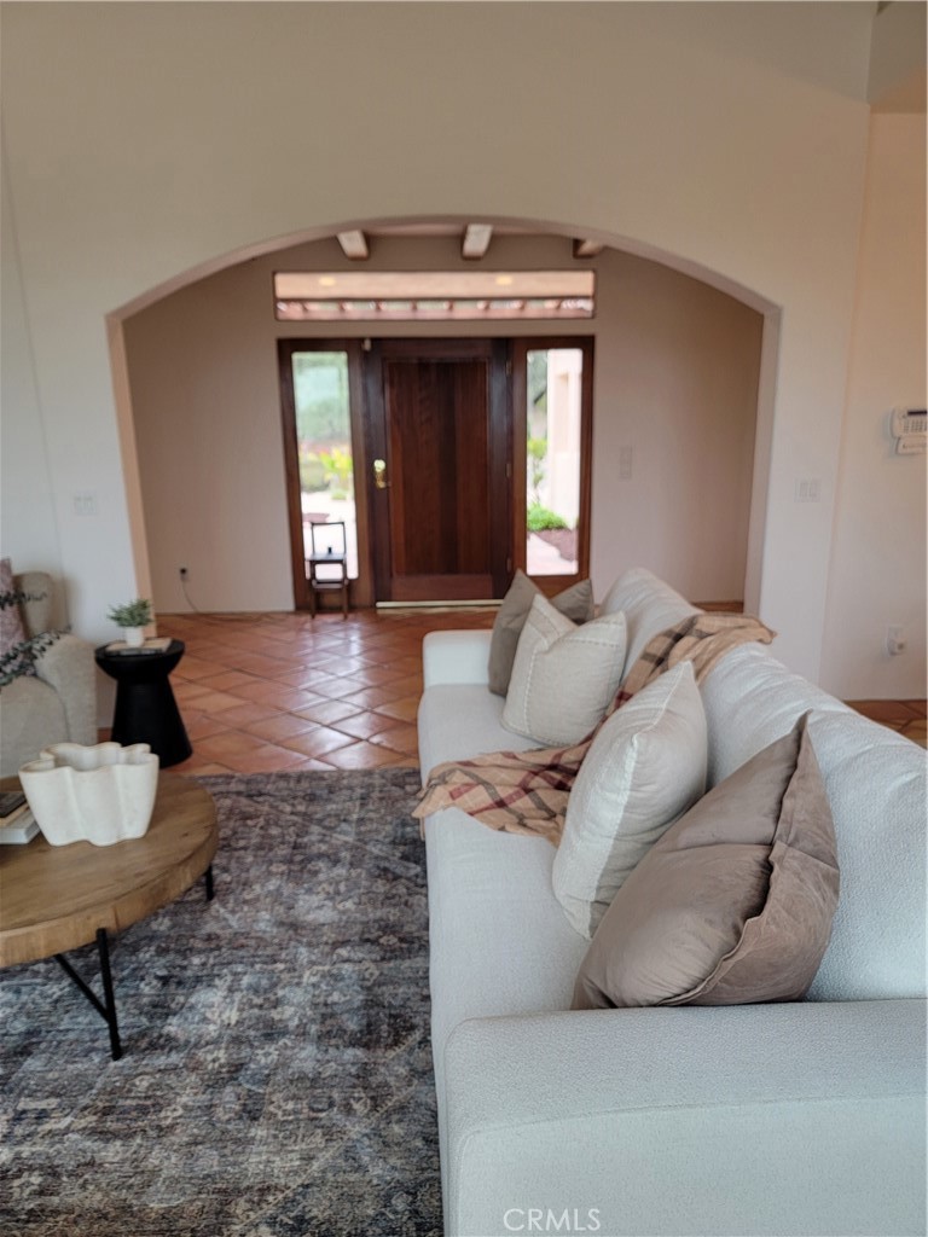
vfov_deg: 71.6
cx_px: 464
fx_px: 858
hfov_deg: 56.8
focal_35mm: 24
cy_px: 618
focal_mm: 6.7
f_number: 1.8
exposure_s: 1/120
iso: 125
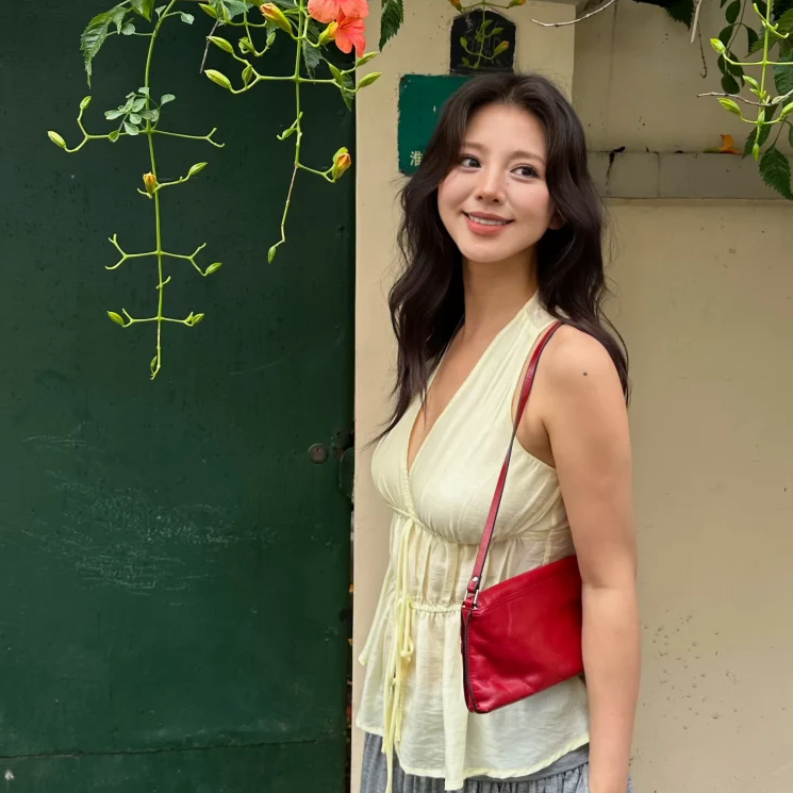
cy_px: 329
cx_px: 458
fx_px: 1063
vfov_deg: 40.8
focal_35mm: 41
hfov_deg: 40.8
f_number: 1.78
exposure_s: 1/160
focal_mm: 6.86
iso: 64
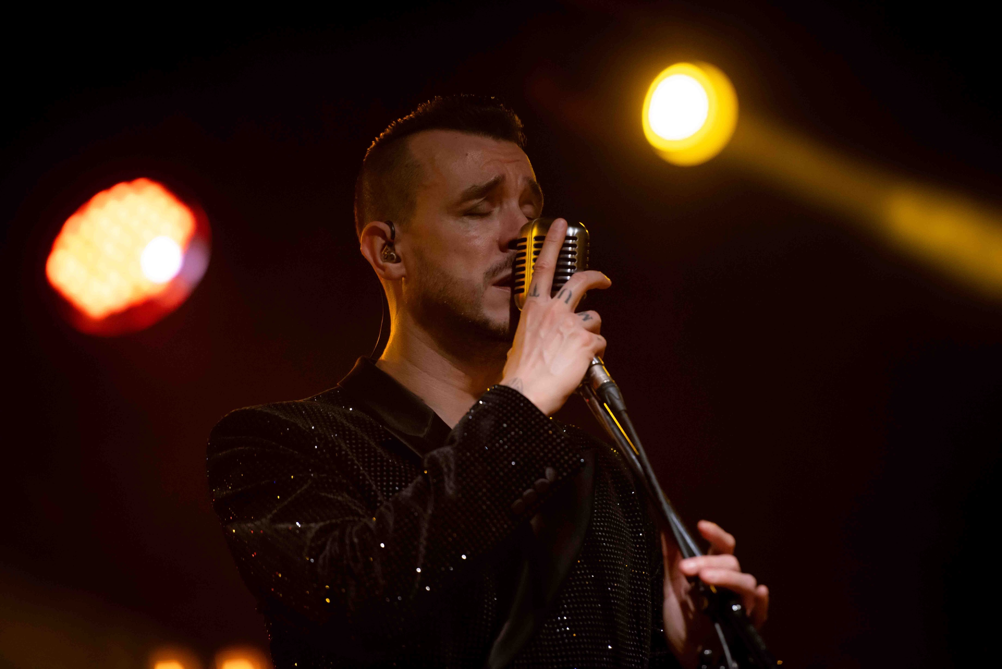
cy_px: 334
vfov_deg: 6.9
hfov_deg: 10.3
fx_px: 5568
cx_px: 501
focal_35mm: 200
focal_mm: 200
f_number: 2.8
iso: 2000
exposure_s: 1/100
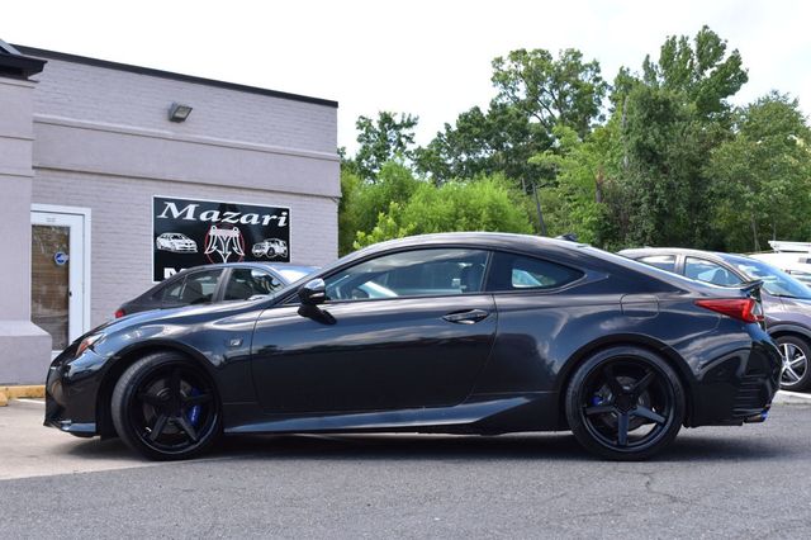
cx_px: 406
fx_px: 1148
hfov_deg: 38.9
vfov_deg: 26.5
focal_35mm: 51
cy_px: 270
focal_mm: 34
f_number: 10
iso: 400
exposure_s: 1/200
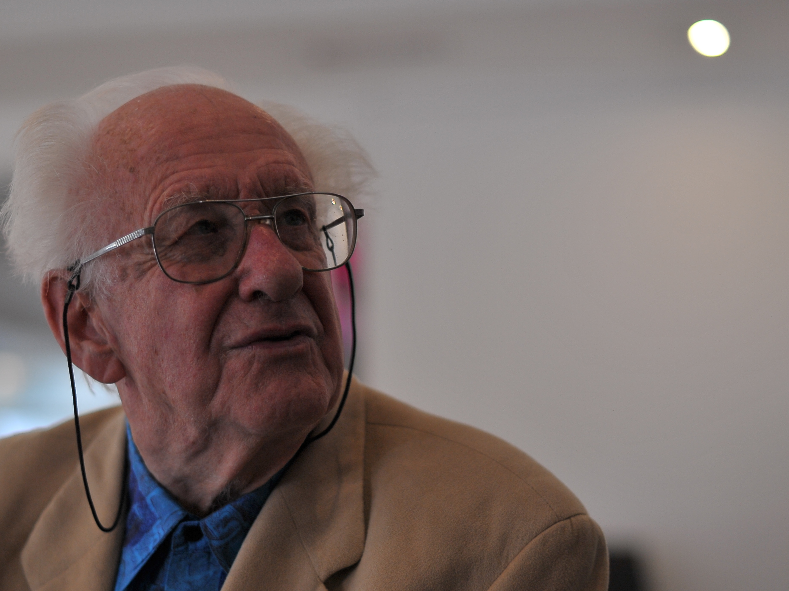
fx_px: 1732
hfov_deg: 25.6
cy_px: 359
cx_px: 341
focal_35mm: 76
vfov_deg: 19.4
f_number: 1.8
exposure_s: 1/200
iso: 320
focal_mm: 50
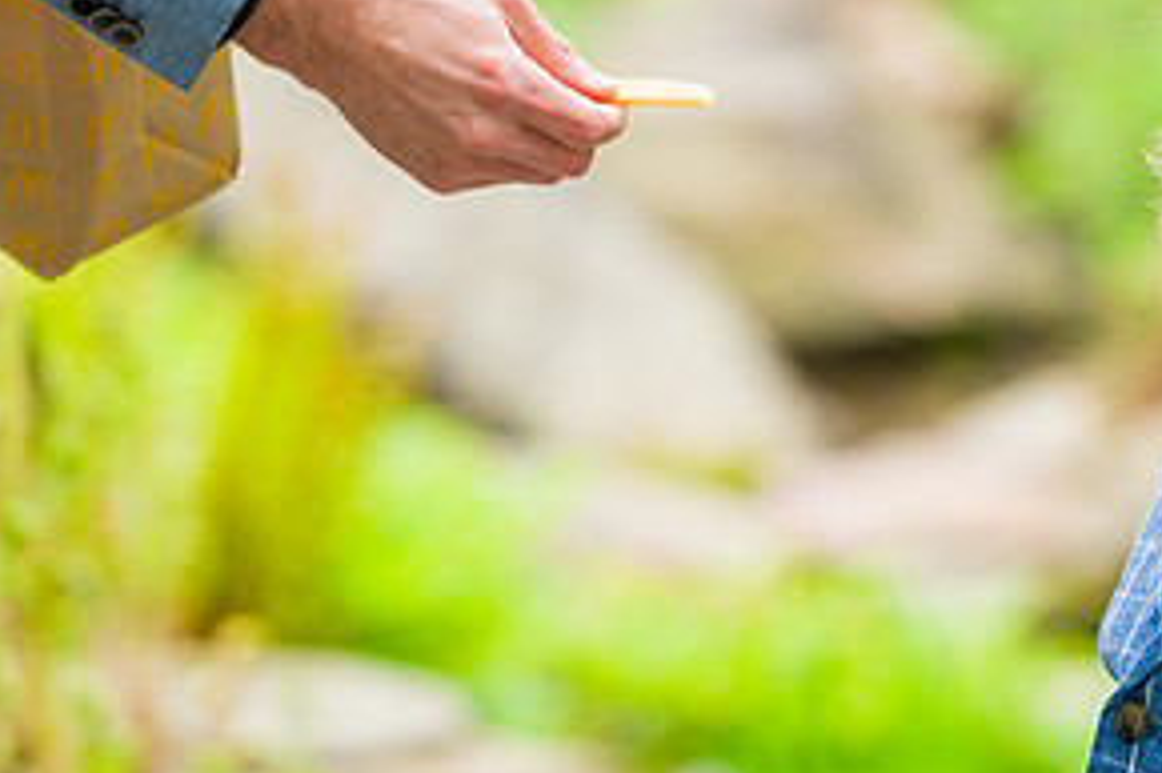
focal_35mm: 350
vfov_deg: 3.9
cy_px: 344
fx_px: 11290
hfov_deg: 5.9
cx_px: 865
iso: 200
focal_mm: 175
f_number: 3.2
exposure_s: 1/320
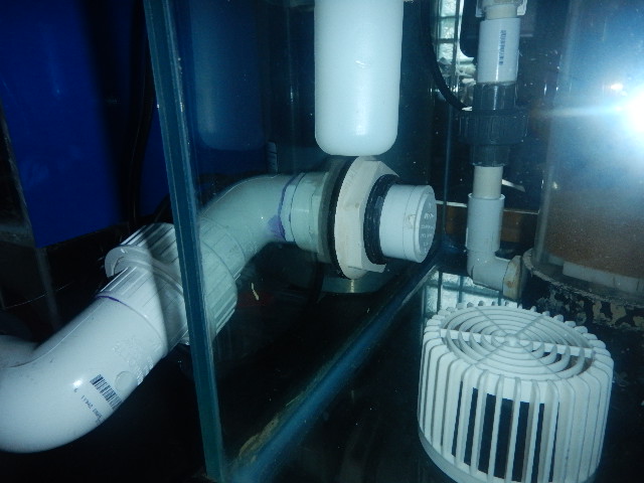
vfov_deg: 56.8
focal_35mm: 24
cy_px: 242
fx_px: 446
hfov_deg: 71.6
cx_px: 322
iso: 200
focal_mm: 4.3
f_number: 8.2
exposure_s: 1/30
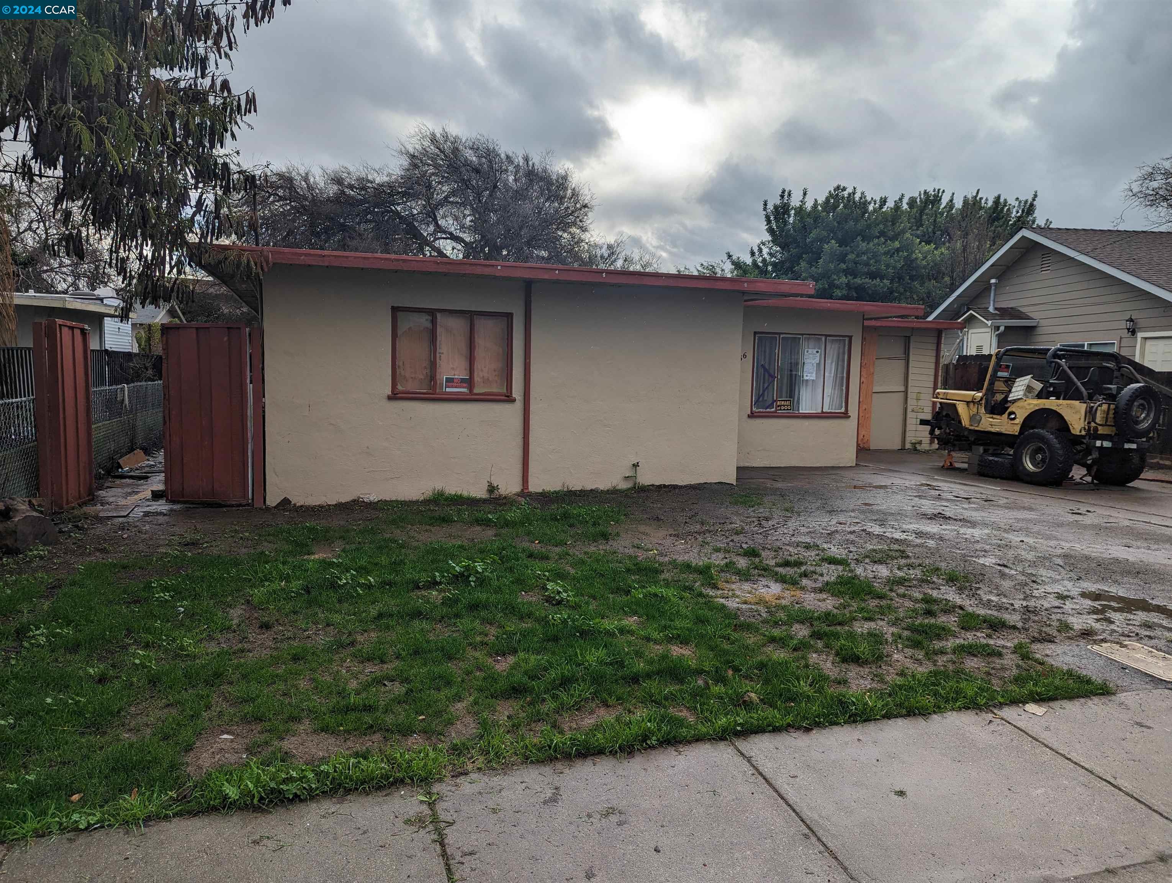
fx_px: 814
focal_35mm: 24
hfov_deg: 71.5
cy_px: 442
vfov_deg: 56.9
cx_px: 586
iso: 30
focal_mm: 6.81
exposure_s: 1/1110
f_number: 1.85
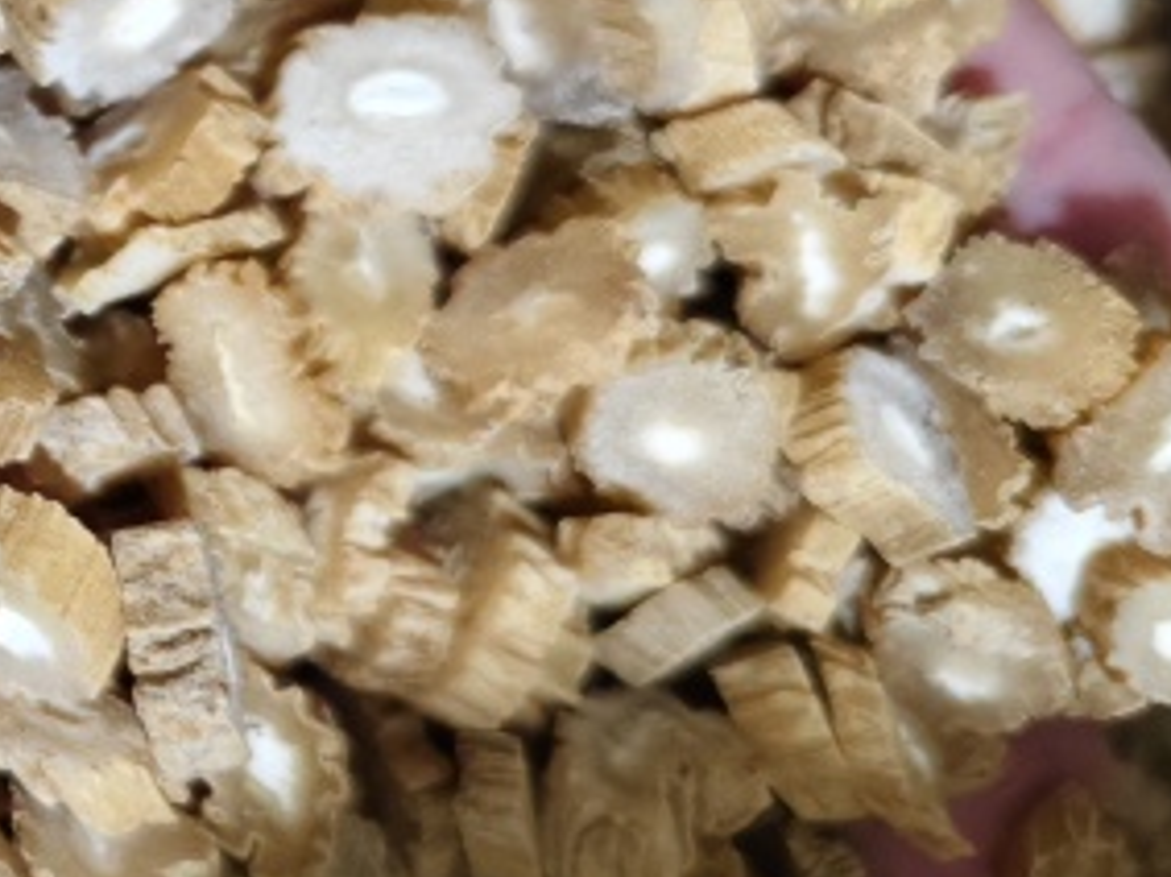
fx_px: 2198
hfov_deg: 24.9
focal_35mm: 65
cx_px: -439
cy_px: 219
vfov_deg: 22.4
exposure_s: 1/164
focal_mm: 5.56
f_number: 1.88
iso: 8670
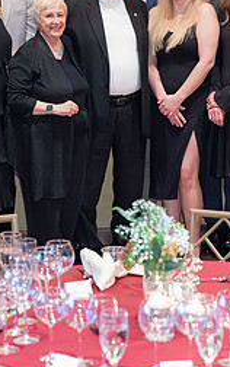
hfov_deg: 8.0
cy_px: 103
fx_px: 1641
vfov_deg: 12.7
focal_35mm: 164
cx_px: 102
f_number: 3.2
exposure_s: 1/125
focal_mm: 70
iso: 8000
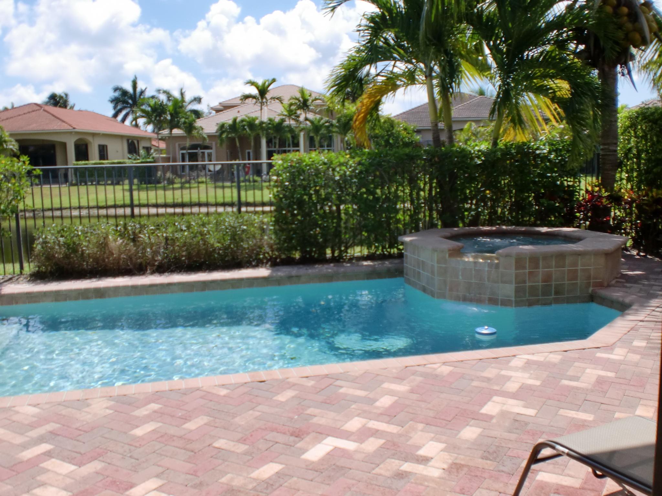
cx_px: 331
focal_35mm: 35
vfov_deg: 40.7
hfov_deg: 52.6
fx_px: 669
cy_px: 248
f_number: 3.1
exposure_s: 1/1000
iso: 64
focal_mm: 6.3
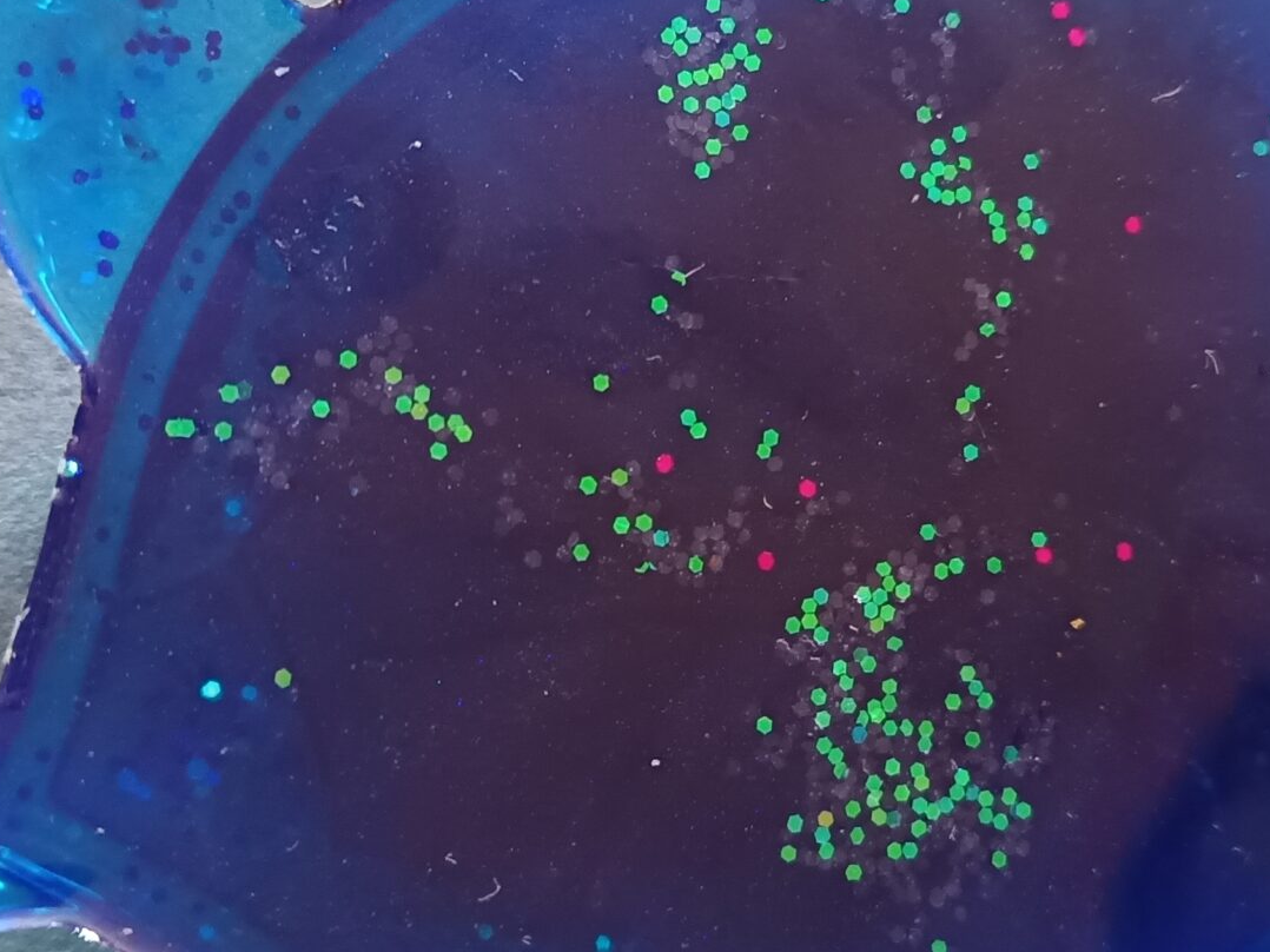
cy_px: 424
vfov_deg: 25.6
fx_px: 2091
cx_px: 641
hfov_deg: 33.8
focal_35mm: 57
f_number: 1.7
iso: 5206
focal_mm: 5.31
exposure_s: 1/16.7
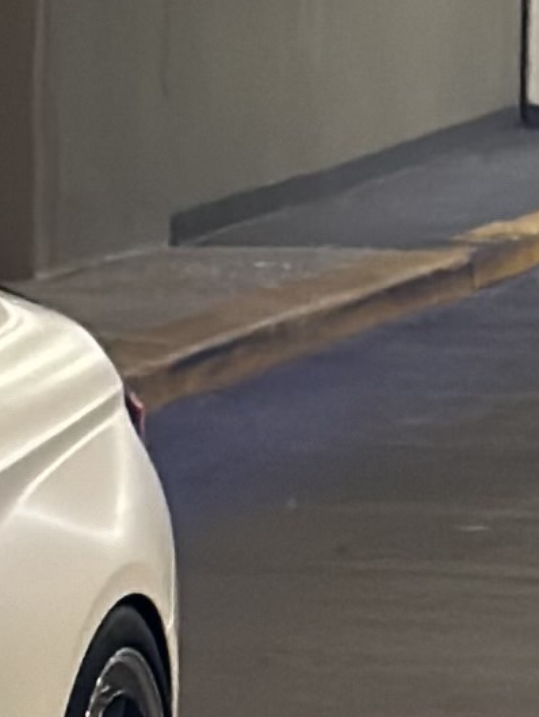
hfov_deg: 3.9
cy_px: 938
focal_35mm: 365
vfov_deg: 5.4
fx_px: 7572
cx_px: -1186
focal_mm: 6.86
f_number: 1.78
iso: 320
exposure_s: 1/60
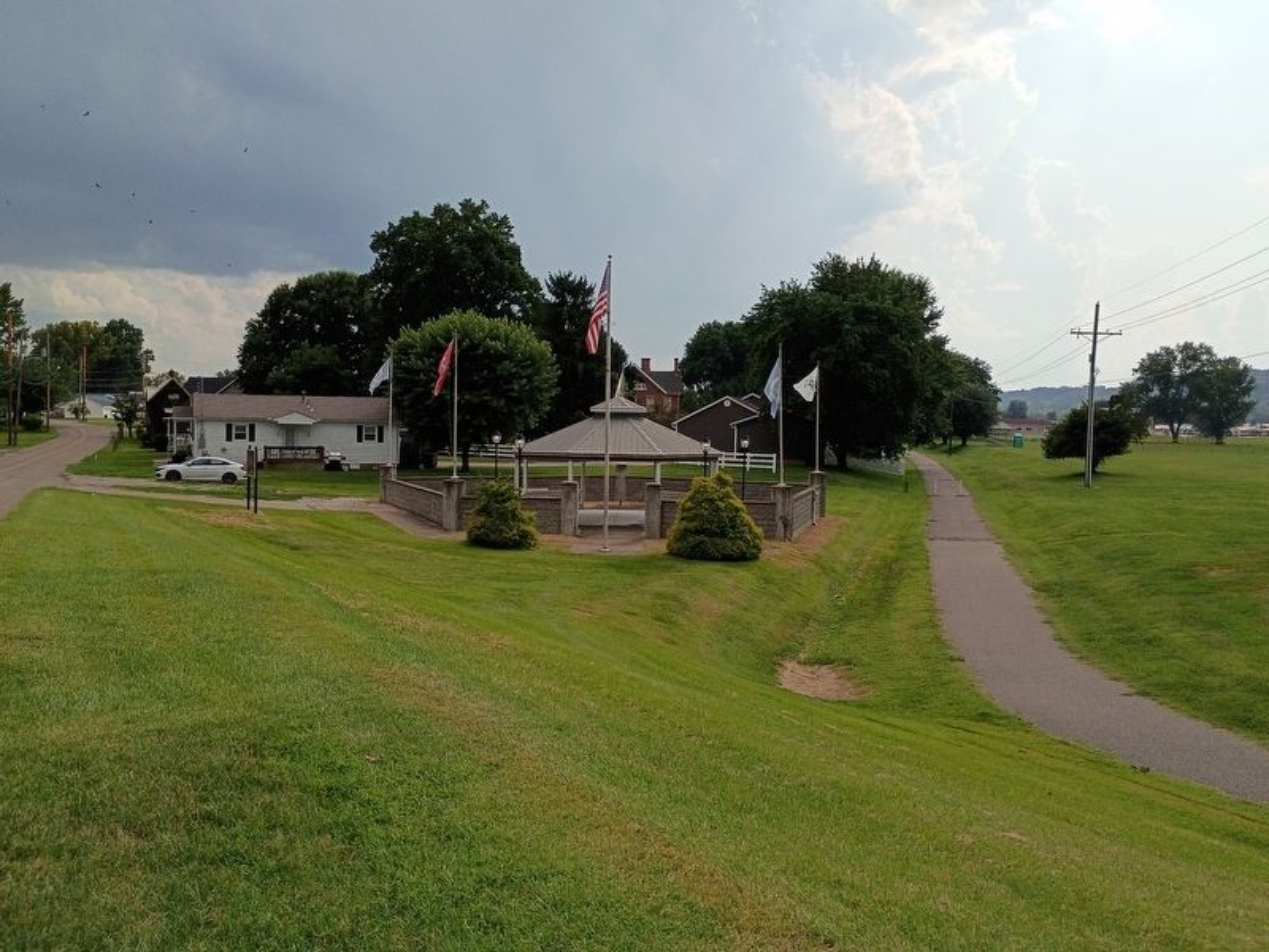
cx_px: 634
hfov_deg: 61.7
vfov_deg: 48.2
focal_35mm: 29
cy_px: 476
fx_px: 1063
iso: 105
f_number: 1.8
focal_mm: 4.27
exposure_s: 1/2451
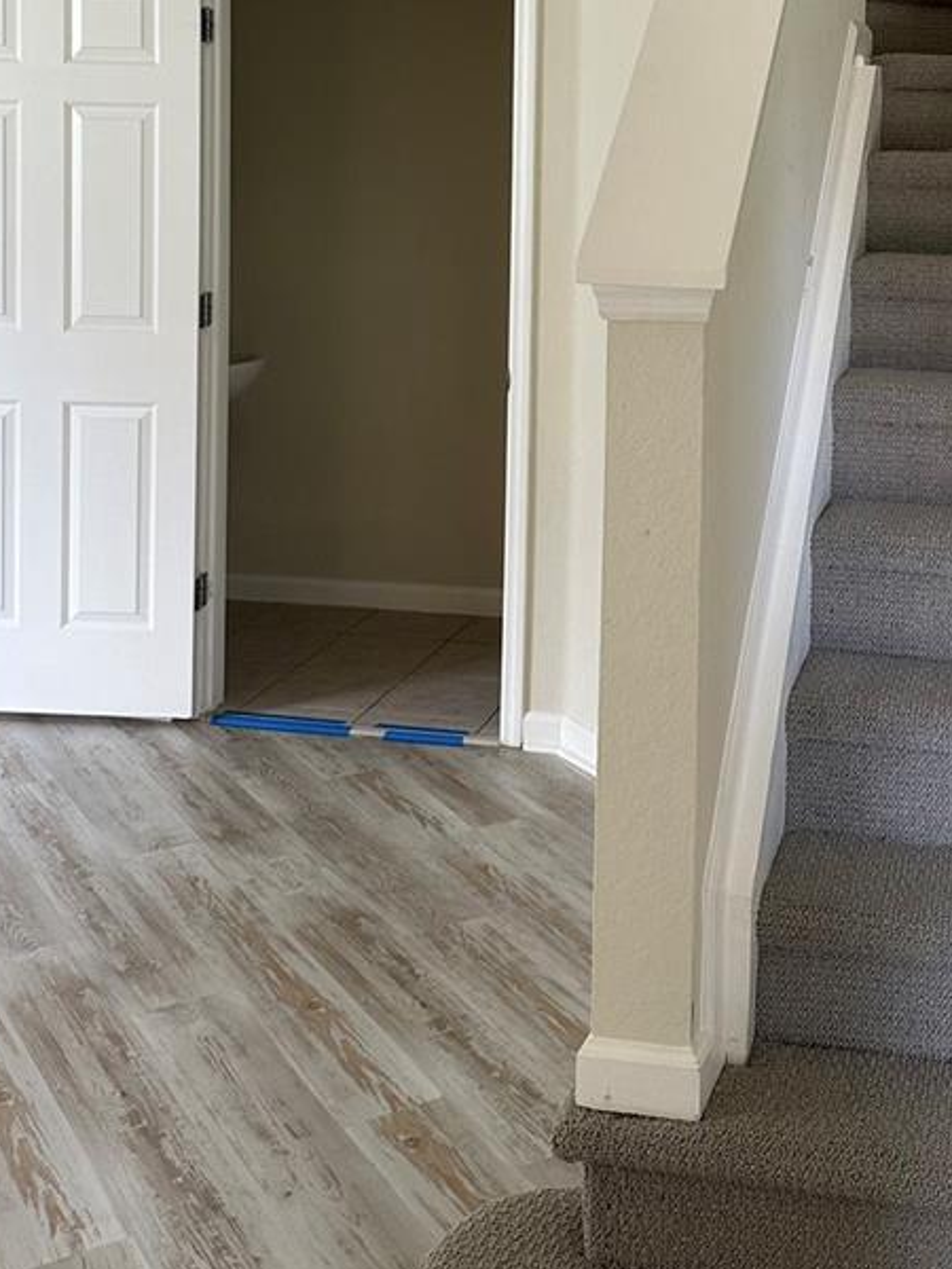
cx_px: 688
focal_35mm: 48
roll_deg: -1.7
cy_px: 216
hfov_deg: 29.9
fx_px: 1760
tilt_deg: -1.7
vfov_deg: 37.9
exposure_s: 1/120
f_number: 1.78
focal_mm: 6.86
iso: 160
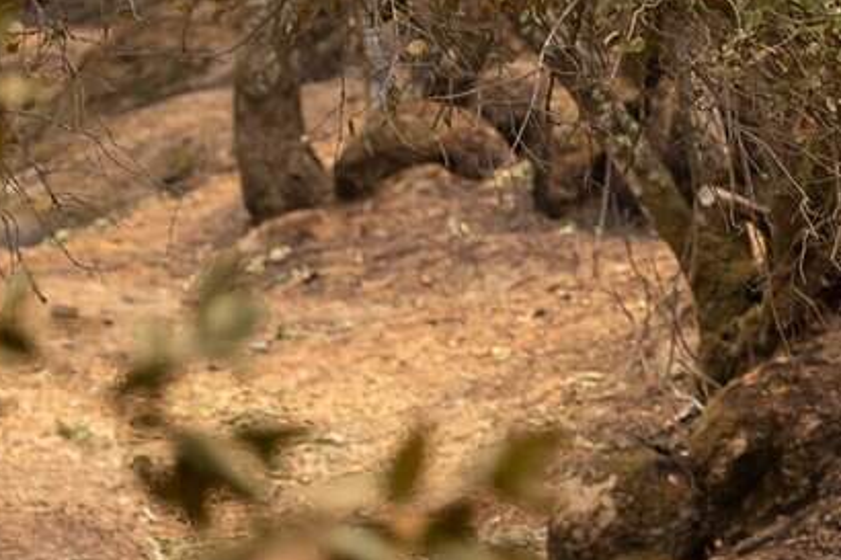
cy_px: 535
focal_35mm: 439
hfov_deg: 4.7
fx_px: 10251
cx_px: 740
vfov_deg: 3.1
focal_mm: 150
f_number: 5.6
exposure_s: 1/250
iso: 400
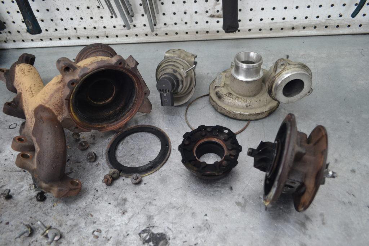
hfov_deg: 67.4
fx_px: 277
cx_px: 184
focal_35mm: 27
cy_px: 123
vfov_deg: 47.9
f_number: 4
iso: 400
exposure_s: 1/60
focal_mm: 18
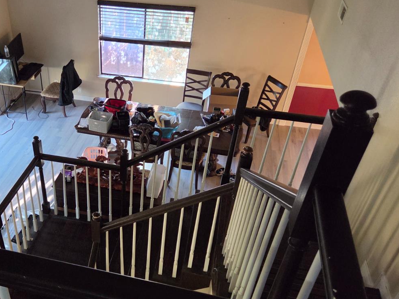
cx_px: 110
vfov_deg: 40.5
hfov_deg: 50.9
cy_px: 176
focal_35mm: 35
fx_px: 403
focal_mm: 5.4
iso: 1250
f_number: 1.8
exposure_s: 1/120
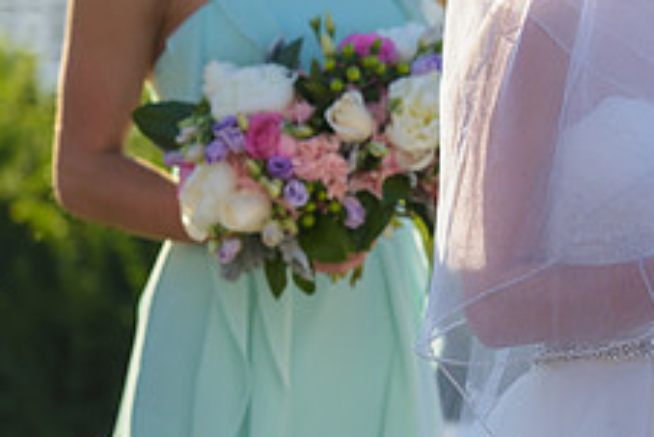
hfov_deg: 5.5
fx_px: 6762
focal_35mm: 372
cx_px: 718
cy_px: 19
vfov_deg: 3.7
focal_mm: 145
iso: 200
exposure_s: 1/1600
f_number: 3.2
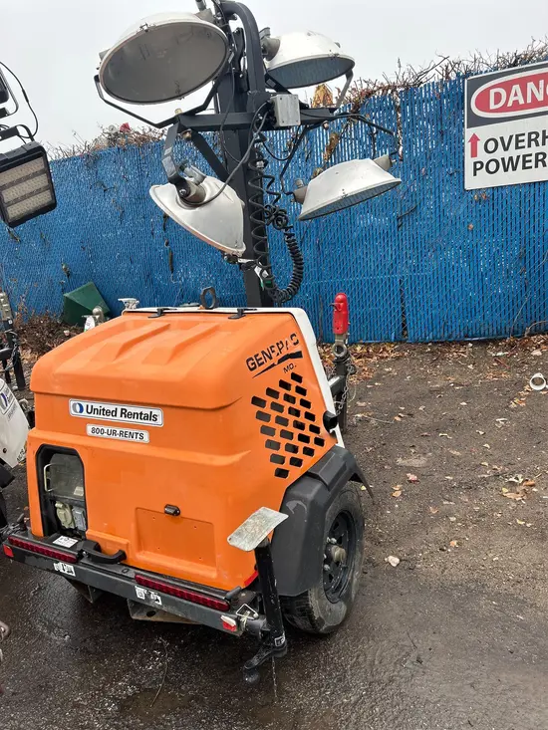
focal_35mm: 26
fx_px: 549
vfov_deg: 67.3
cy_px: 365
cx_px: 274
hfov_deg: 53.1
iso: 40
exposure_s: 1/200
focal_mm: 5.7
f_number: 1.5
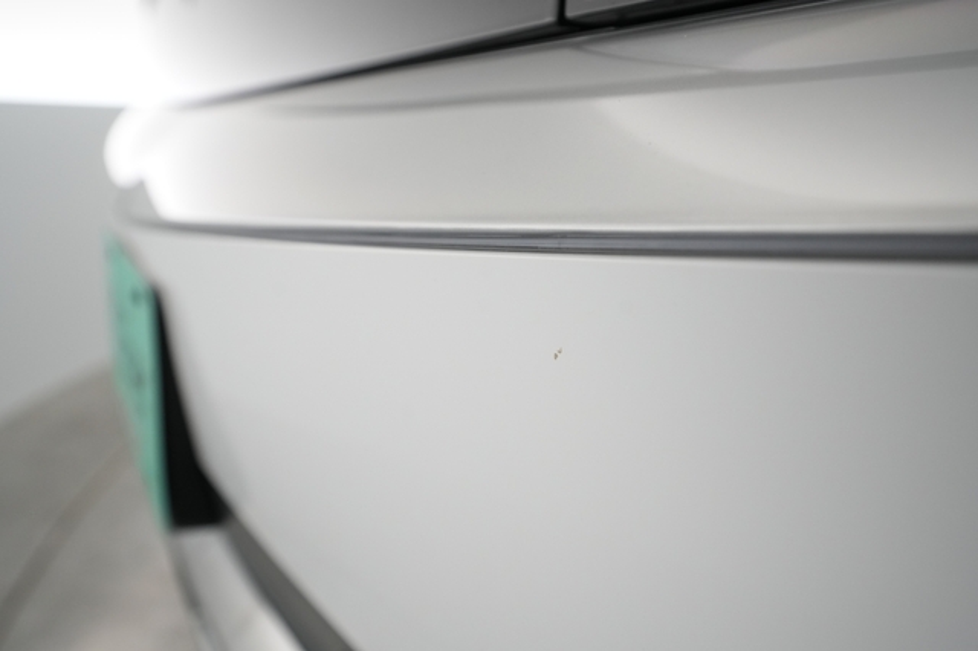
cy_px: 326
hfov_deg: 65.5
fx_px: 760
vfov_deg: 46.4
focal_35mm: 28
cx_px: 489
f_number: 5.6
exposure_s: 1/80
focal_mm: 28
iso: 2500
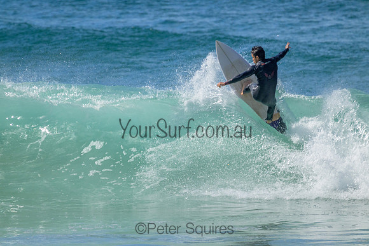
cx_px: 184
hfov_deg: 2.6
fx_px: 8202
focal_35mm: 800
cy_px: 123
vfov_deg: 1.7
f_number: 11
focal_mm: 800
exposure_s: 1/1600
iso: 1600
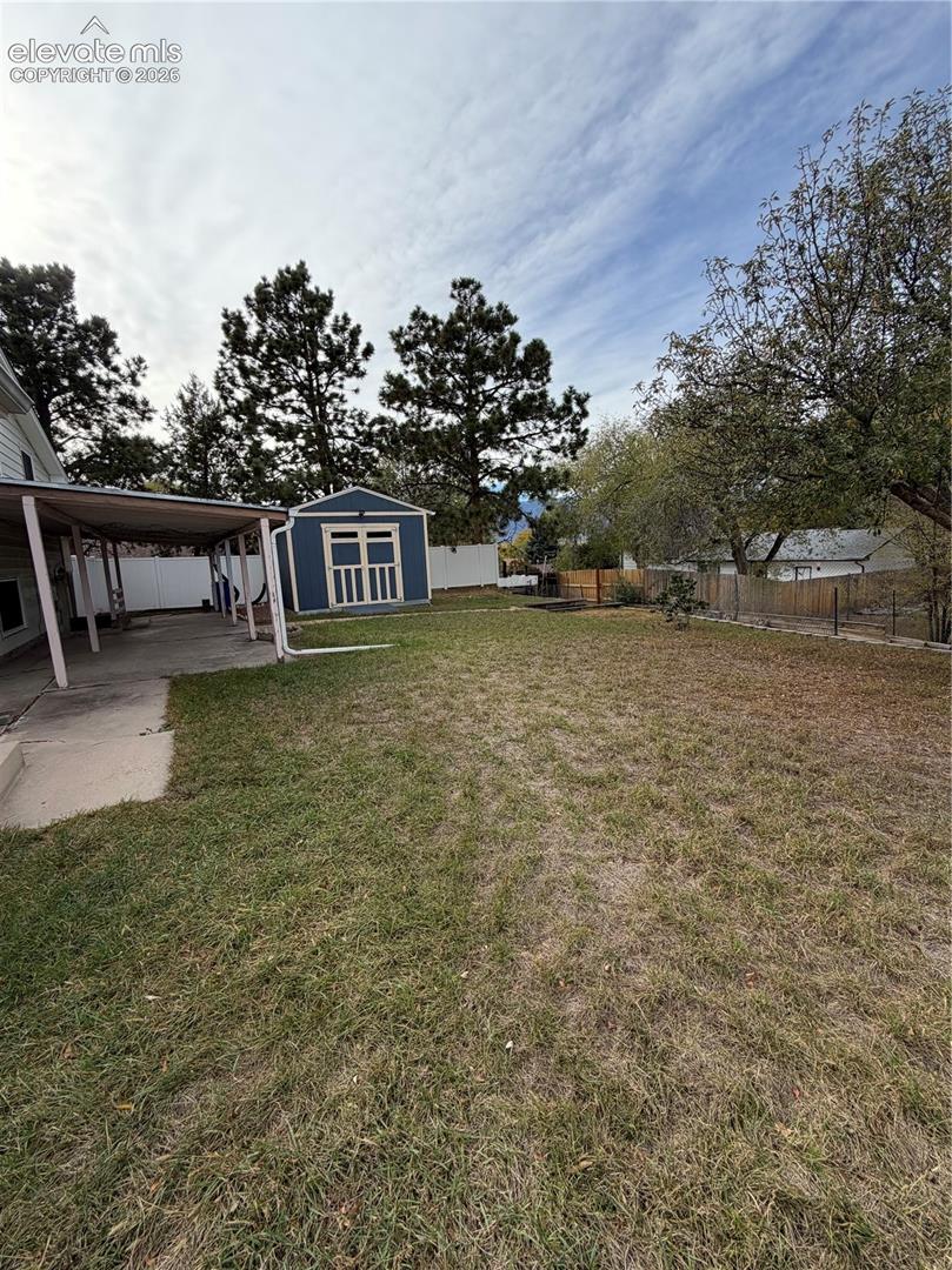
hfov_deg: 85.6
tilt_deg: -9.4
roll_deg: +3.7
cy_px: 635
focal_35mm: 14
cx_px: 476
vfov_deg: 102.1
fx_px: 514
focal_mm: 2.22
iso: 32
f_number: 2.2
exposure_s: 1/864
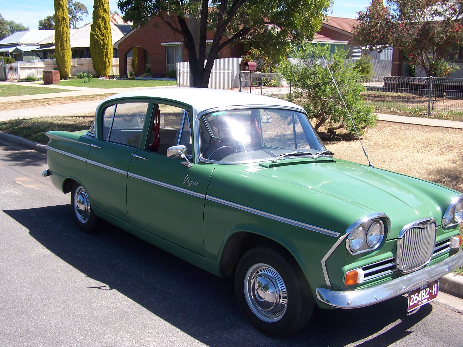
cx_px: 232
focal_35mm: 38
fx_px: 508
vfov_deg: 37.7
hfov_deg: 49.0
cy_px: 174
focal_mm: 6.3
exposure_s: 1/350
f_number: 4
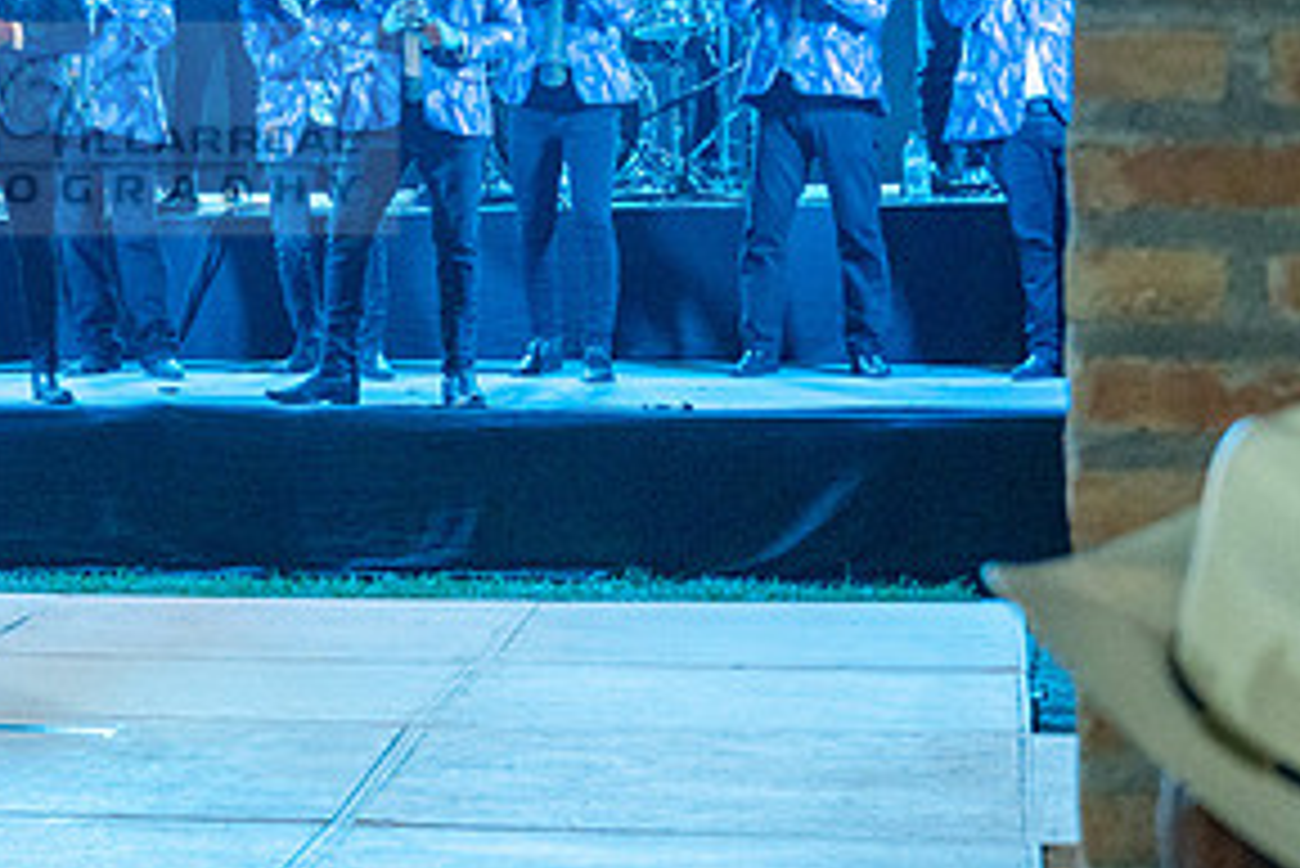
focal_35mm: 121
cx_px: -54
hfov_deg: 16.5
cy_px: 133
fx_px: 4371
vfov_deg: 11.3
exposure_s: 1/80
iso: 2500
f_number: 5.6
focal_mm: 55
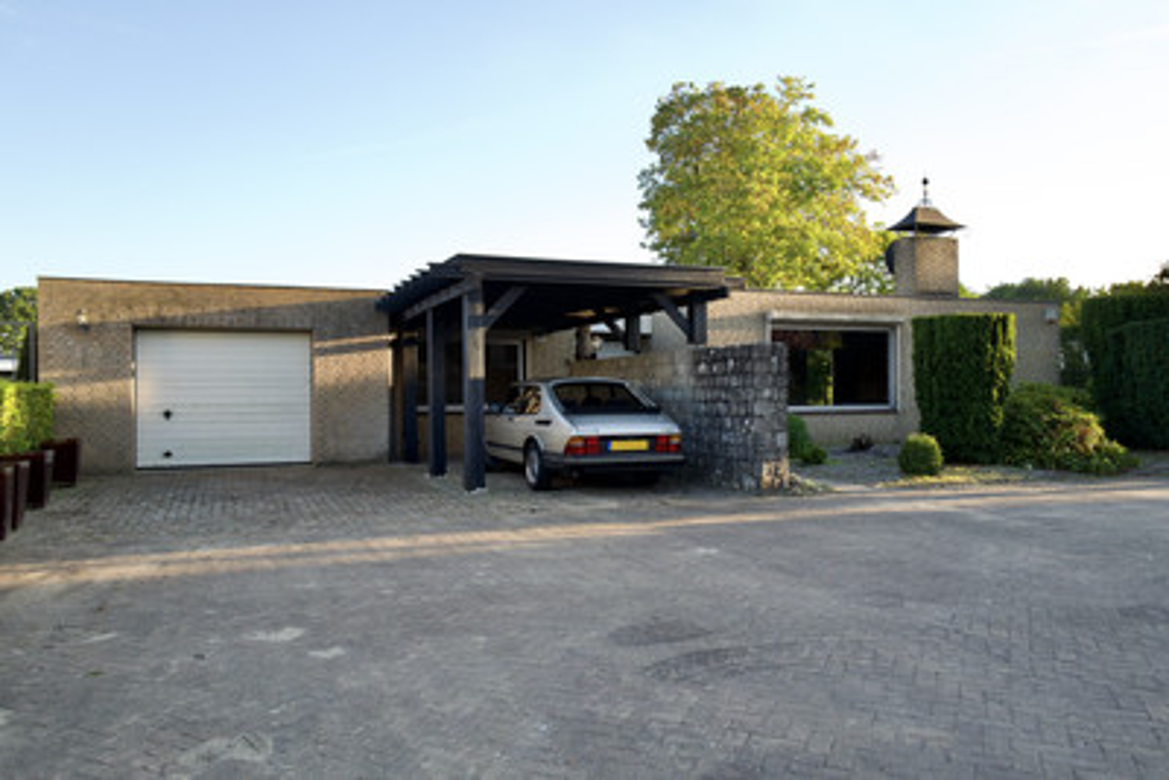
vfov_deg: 46.4
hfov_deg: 65.5
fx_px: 910
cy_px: 390
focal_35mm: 28
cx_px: 584
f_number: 16
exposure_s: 1/60
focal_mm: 28
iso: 800
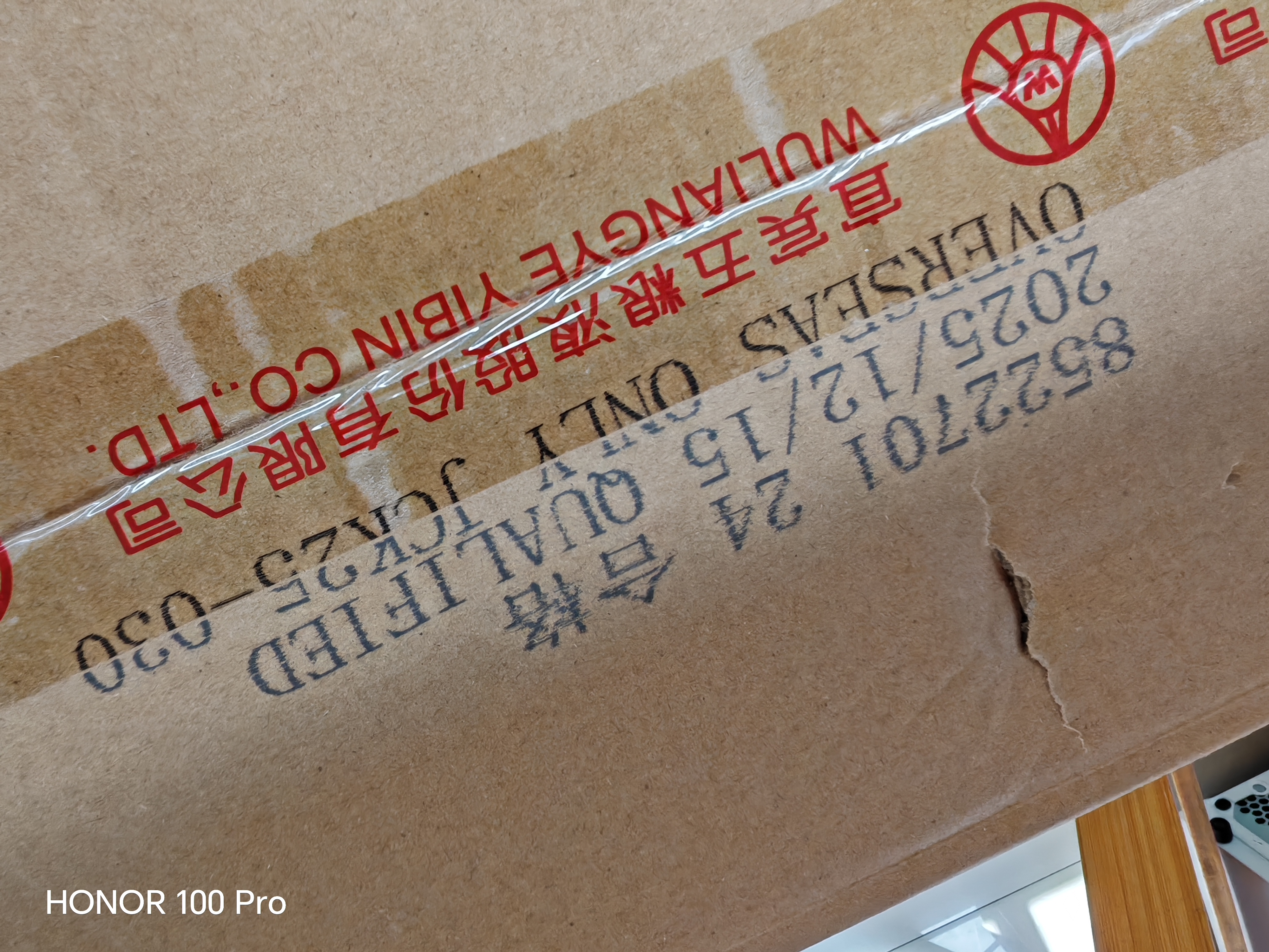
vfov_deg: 53.1
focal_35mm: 26
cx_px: 634
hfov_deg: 67.3
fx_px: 953
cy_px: 476
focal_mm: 1.96
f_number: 2.2
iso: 80
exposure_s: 1/100
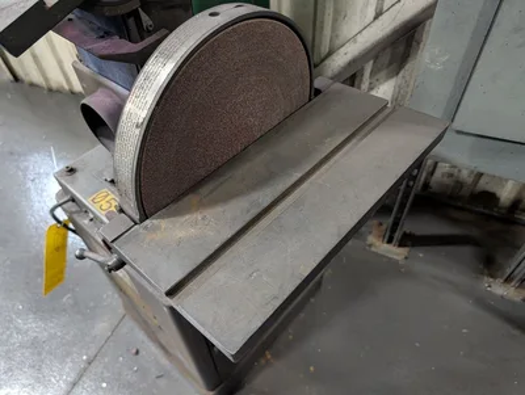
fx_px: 364
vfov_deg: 56.9
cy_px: 198
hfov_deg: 71.5
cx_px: 262
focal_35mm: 24
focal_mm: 6.9
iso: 827
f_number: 1.68
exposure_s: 1/120
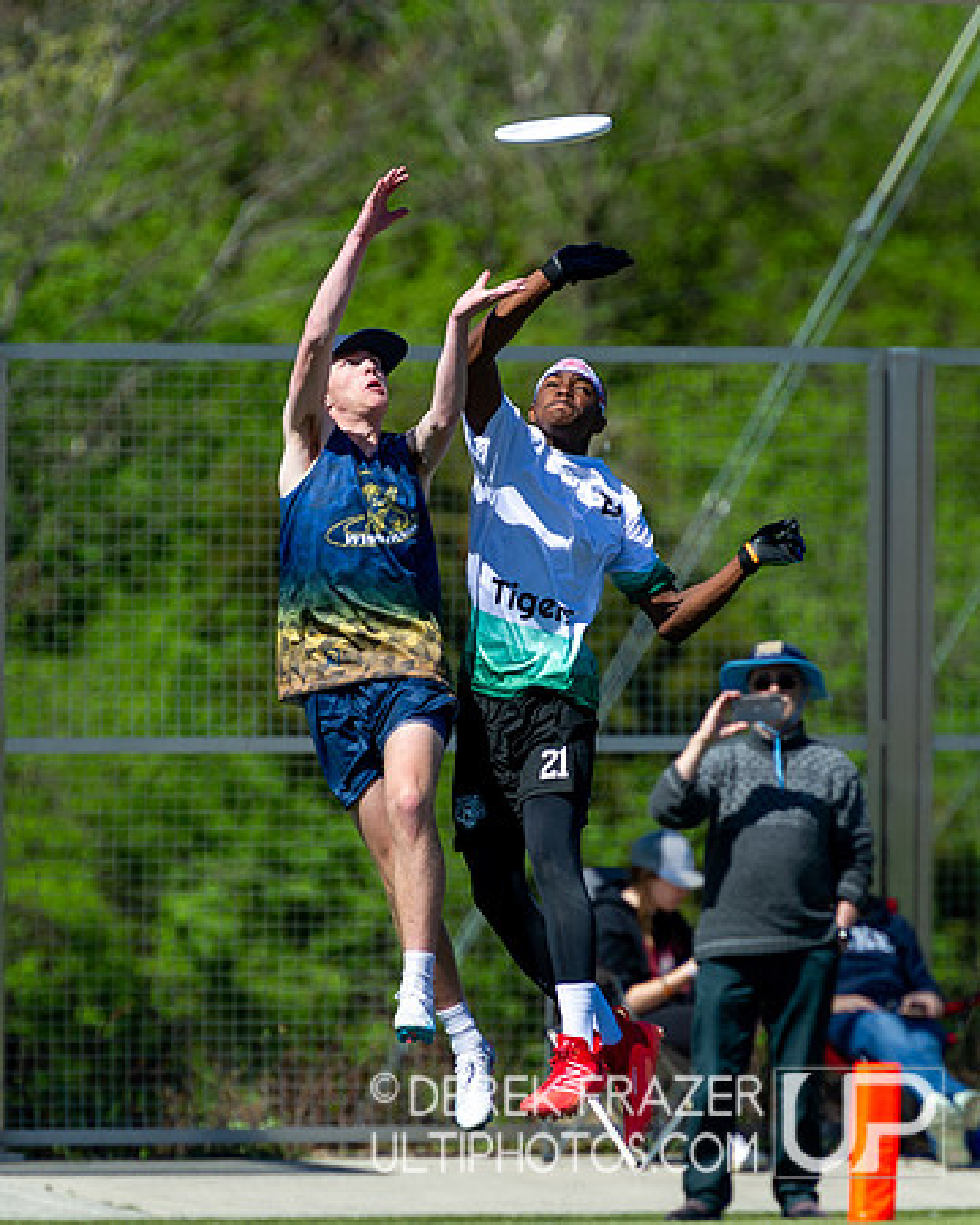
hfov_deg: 3.3
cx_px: 496
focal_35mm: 469
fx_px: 17011
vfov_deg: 4.1
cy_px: 589
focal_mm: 280
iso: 320
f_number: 4
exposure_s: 1/3200
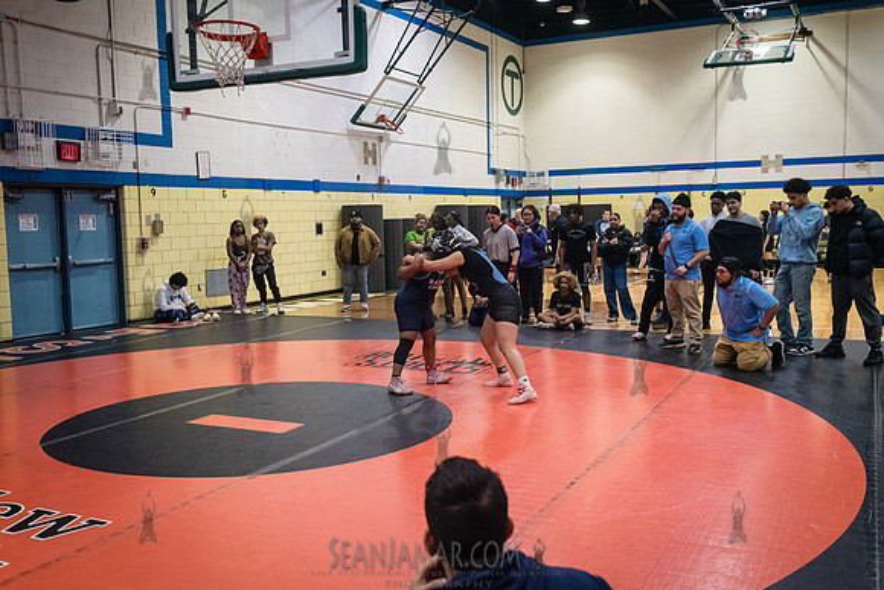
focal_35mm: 35
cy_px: 295
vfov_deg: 37.9
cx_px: 442
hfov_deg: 54.4
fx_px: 860
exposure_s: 1/400
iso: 8000
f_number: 4
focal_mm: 35
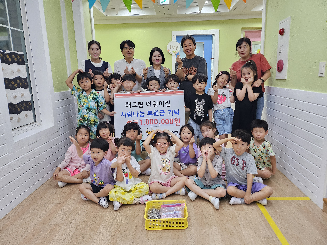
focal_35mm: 24
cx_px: 164
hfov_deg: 71.6
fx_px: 227
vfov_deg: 56.8
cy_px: 122
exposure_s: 1/120
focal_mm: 5
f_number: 1.8
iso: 400
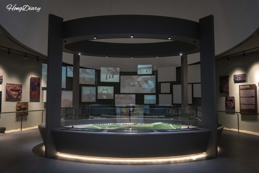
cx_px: 130
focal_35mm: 29
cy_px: 86
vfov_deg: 45.0
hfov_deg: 63.7
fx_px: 209
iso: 12800
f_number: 4
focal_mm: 29
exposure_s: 1/160
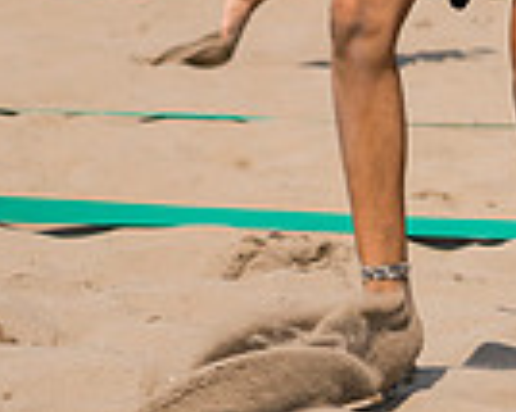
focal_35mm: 379
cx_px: 466
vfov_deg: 4.0
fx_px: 5784
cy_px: -451
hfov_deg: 5.1
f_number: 4
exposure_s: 1/2500
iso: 200
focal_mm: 80
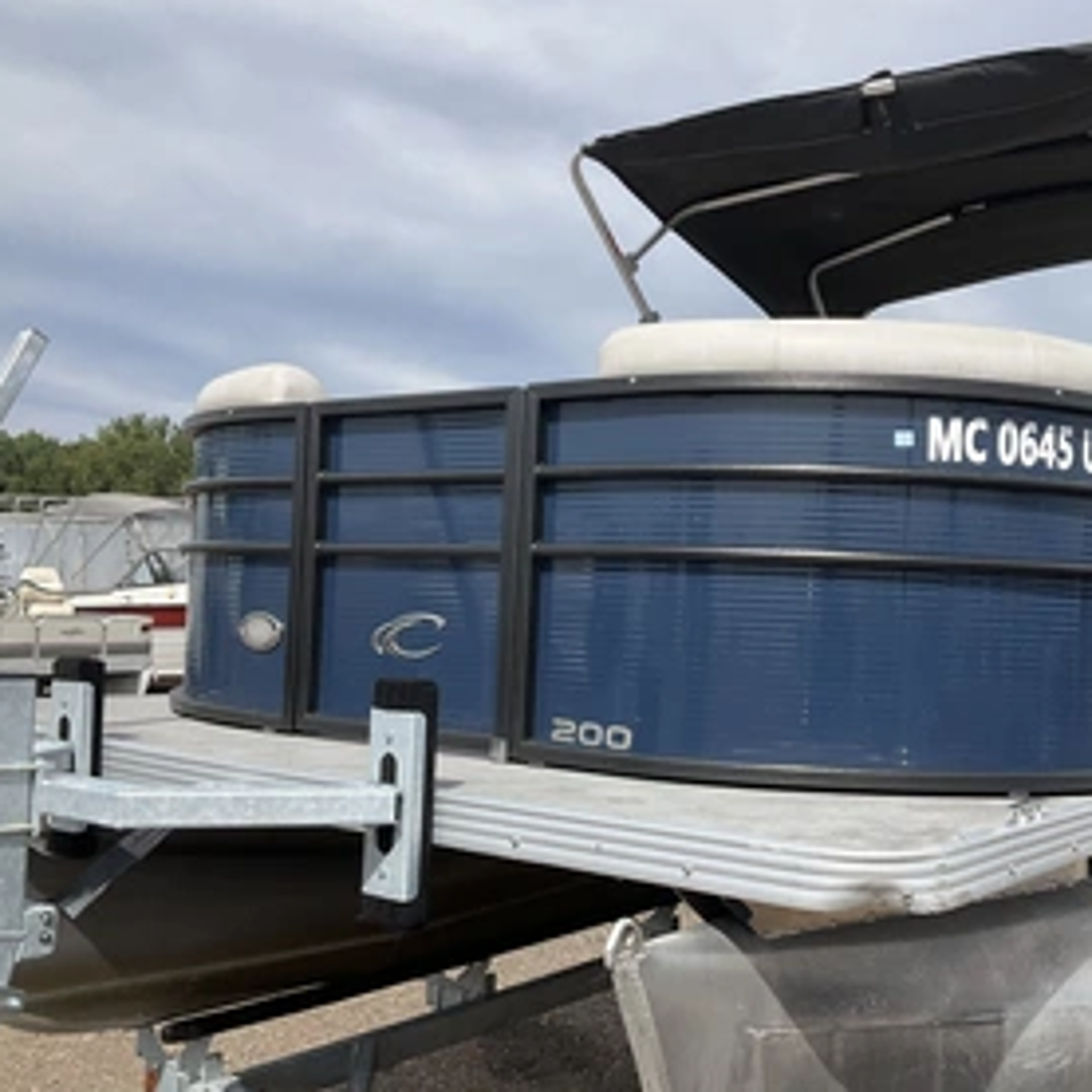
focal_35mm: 37
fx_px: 1321
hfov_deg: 44.4
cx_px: 717
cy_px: 583
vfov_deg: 44.9
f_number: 1.8
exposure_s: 1/1912
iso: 25
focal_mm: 3
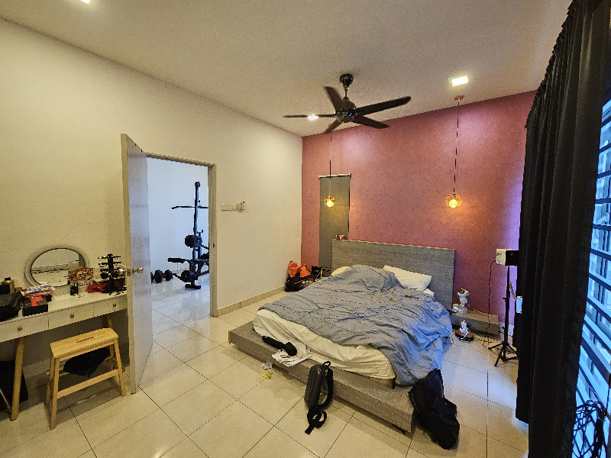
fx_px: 229
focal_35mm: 13
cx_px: 306
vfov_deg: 89.9
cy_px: 229
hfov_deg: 106.2
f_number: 2.2
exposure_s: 1/50
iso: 400
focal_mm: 2.2
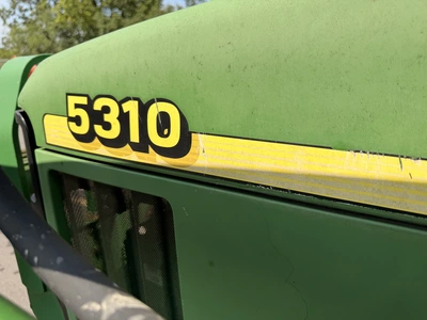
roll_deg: -1.6
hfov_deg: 71.6
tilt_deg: -17.6
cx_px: 214
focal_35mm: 24
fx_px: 296
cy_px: 160
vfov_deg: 56.8
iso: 80
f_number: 1.78
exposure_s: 1/3584
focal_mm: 6.76
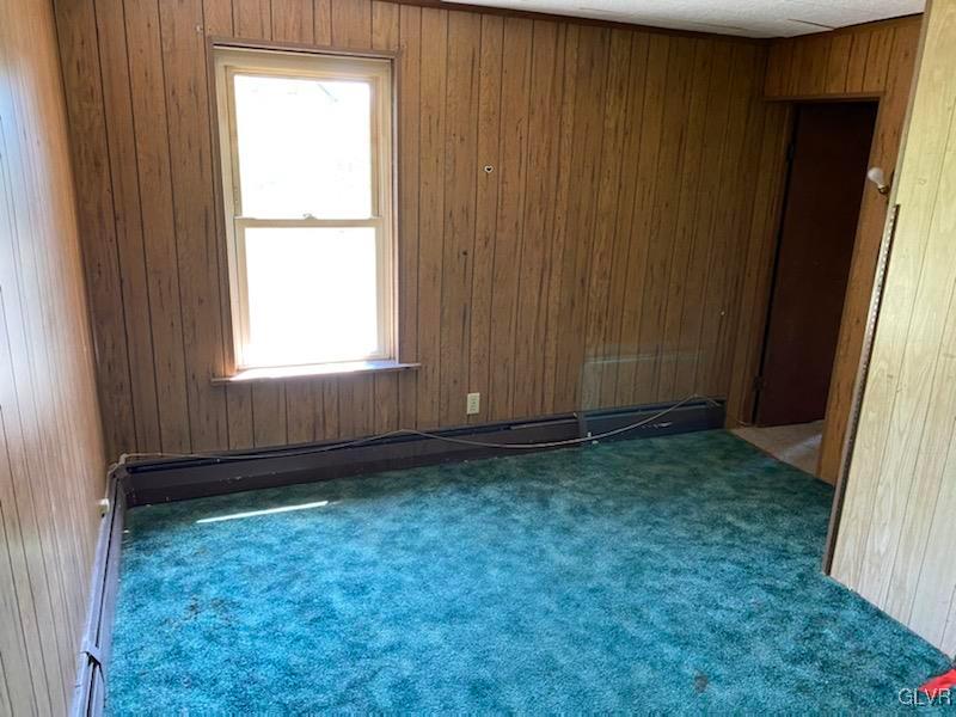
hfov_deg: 67.3
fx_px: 718
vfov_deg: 53.1
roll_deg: -2.0
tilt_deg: -16.5
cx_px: 478
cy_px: 358
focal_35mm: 26
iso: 320
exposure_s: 1/60
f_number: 1.8
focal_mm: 4.25
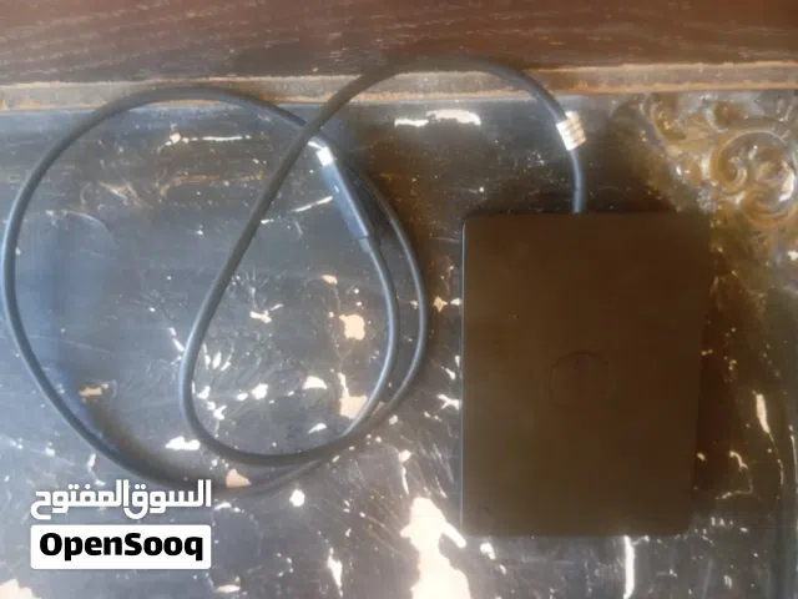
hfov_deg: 63.4
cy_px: 300
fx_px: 645
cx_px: 399
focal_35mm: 28
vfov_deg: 49.7
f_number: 1.8
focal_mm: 4.22
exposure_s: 1/25
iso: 3246
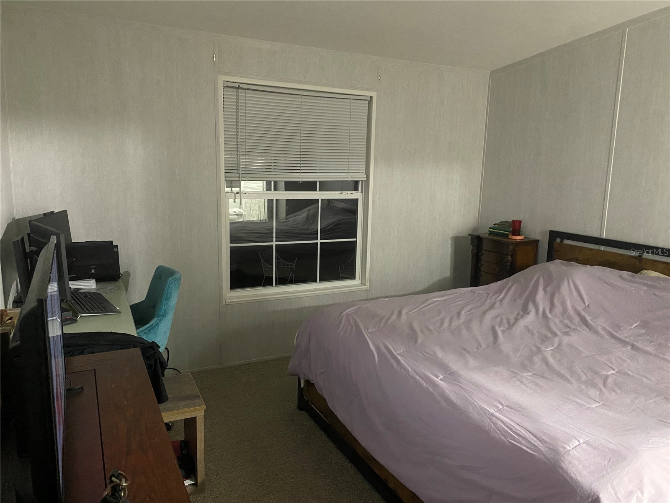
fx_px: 503
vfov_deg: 53.1
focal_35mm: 26
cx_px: 335
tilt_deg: -9.9
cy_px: 252
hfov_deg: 67.3
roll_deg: -1.1
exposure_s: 1/30
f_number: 1.8
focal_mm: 4.25
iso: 800
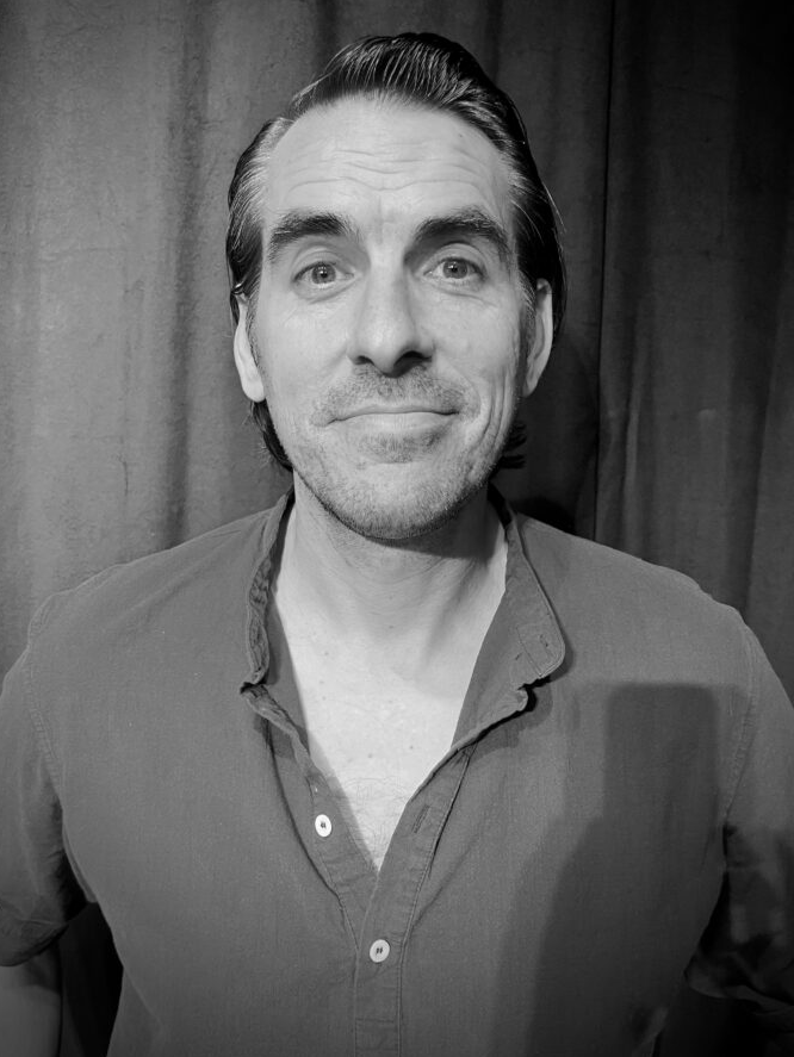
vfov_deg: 59.9
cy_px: 491
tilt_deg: -2.8
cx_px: 374
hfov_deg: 46.8
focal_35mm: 30
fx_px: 917
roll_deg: -1.3
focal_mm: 5.1
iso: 125
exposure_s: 1/93
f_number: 1.6
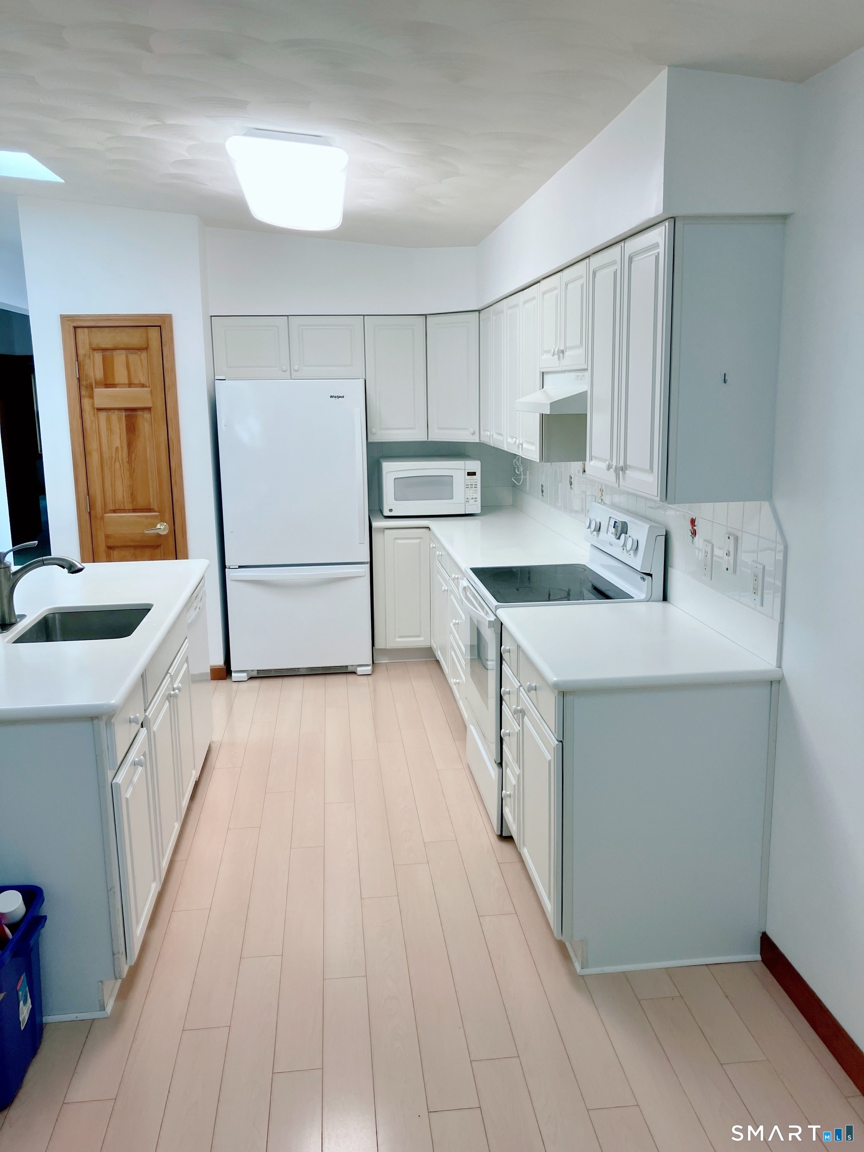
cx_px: 432
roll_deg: +0.6
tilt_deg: -10.3
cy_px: 576
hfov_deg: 49.7
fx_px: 932
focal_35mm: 28
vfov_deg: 63.4
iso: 50
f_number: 1.8
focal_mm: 3.99
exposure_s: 1/60
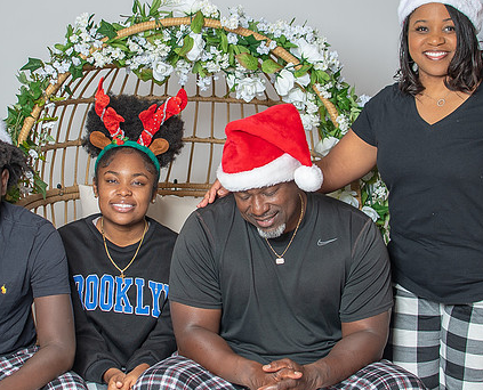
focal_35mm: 83
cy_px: 142
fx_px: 1191
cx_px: 201
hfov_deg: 22.9
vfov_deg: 18.6
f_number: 3.2
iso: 100
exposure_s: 1/250
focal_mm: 35
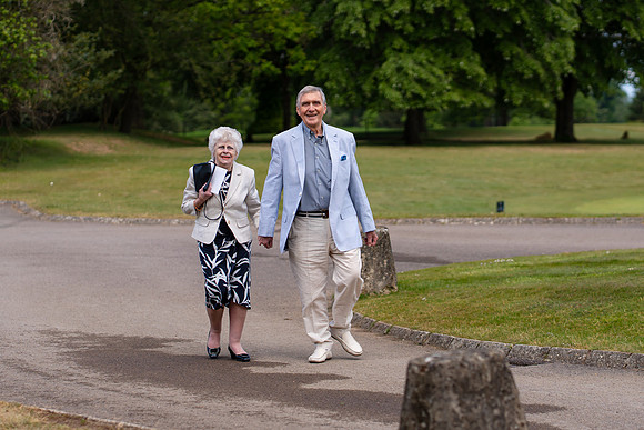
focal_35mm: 106
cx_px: 325
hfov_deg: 19.2
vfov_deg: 12.9
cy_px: 233
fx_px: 1900
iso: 100
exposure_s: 1/5000
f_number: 2.5
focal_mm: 85
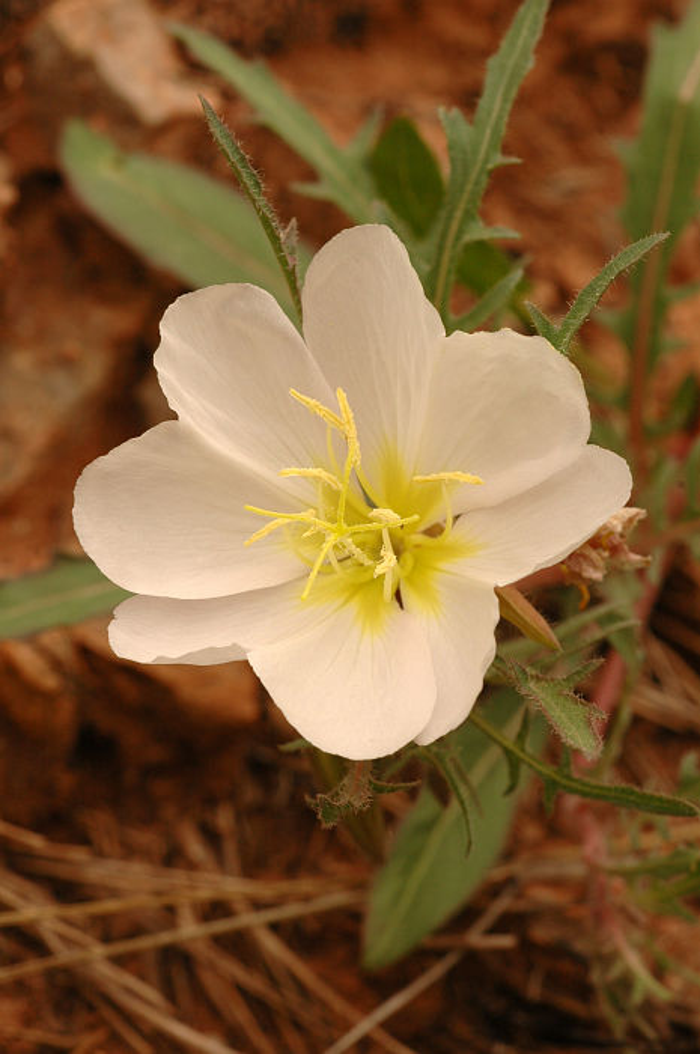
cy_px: 527
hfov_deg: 6.1
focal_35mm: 225
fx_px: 6578
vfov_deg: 9.2
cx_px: 350
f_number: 8
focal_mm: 150
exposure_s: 1/80
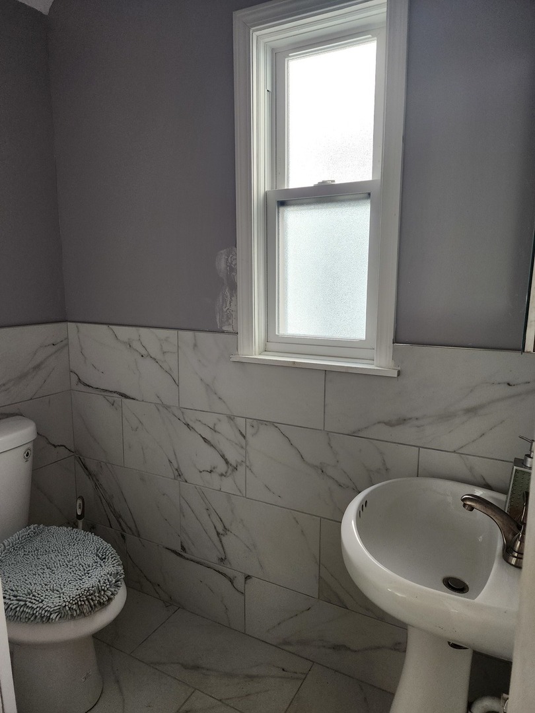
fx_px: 474
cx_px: 268
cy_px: 356
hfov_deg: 58.9
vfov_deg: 73.9
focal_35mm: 23
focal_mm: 6.4
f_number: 1.8
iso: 200
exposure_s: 1/180
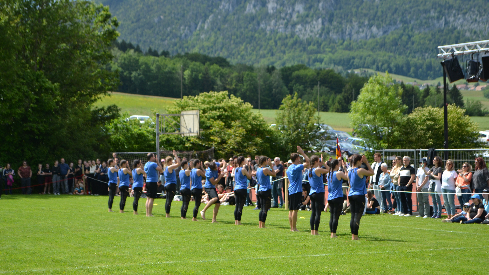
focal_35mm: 73
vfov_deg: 16.5
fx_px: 947
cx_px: 243
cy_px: 161
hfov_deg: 29.0
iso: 400
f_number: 5.3
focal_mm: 46
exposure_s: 1/1250
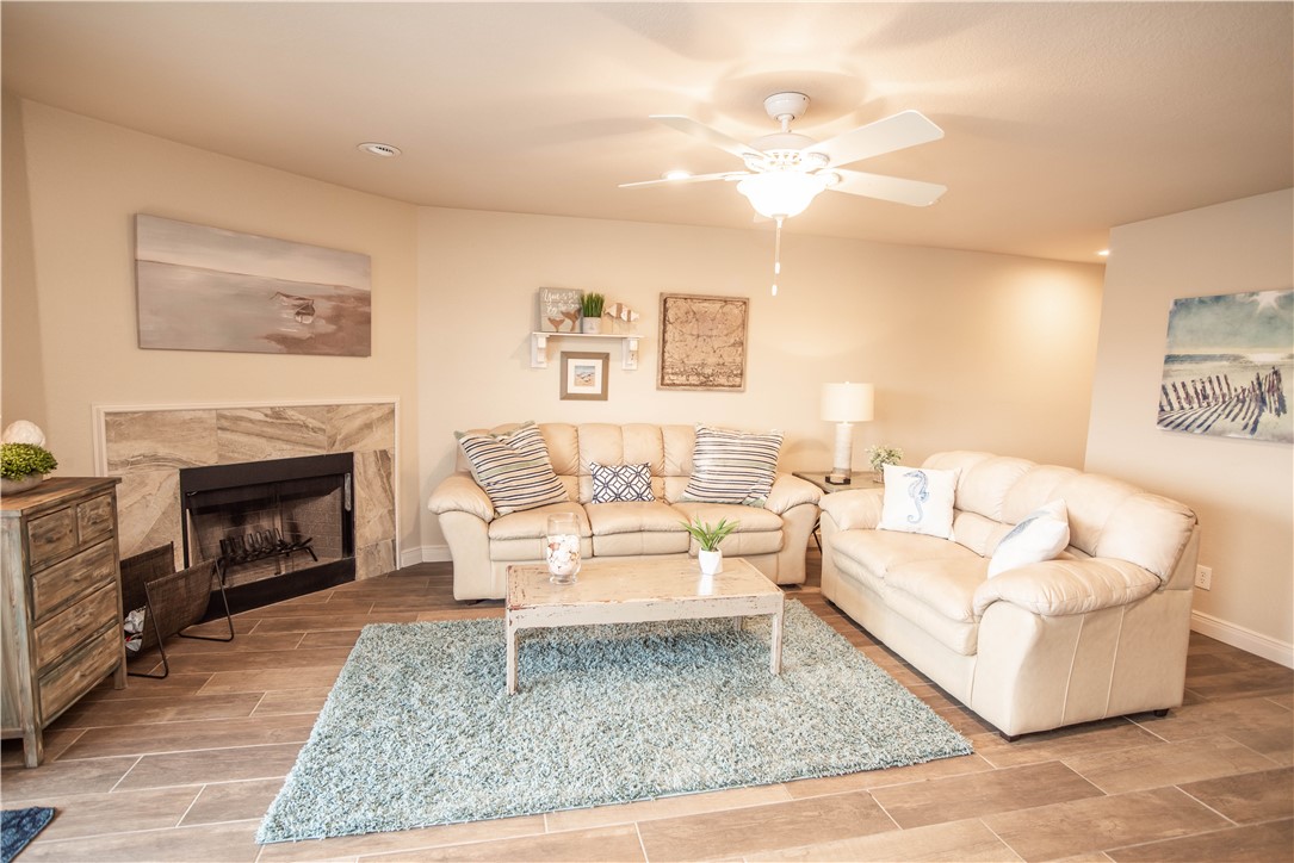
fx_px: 647
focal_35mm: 18
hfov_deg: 90.0
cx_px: 647
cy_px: 432
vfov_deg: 67.4
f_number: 8
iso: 320
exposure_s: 1/13
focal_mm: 18
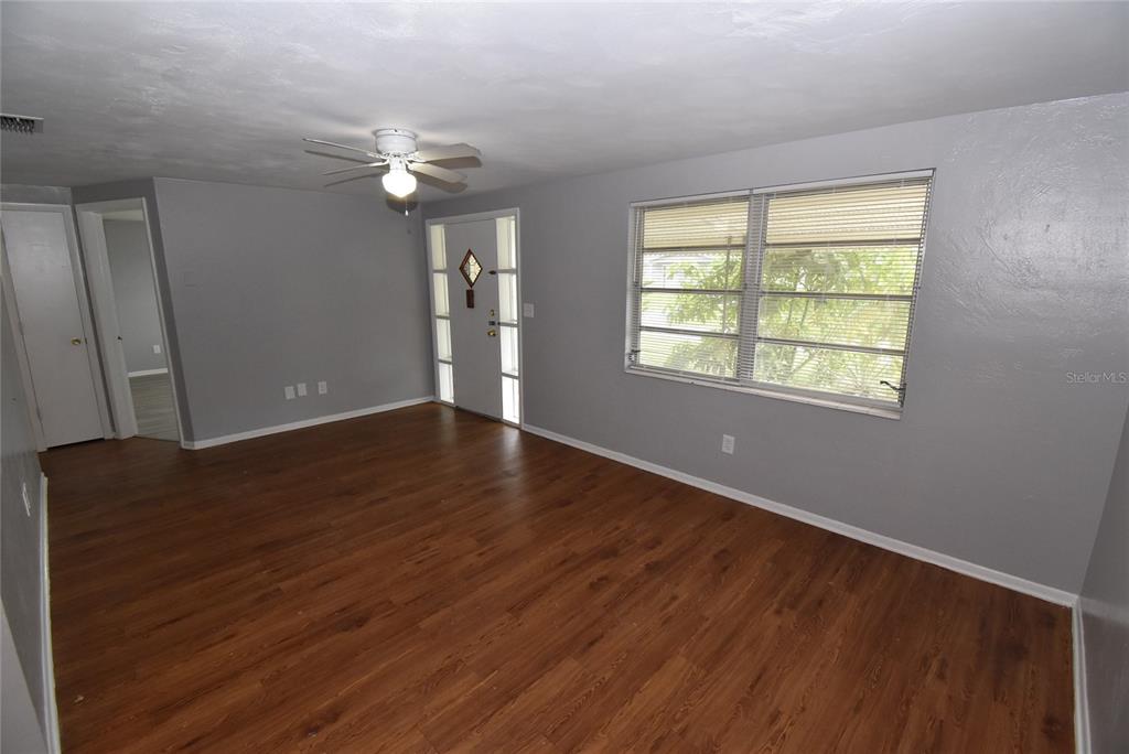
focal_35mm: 15
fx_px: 471
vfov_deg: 77.4
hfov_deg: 100.4
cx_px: 564
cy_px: 377
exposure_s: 1/80
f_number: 8
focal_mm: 10
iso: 1600
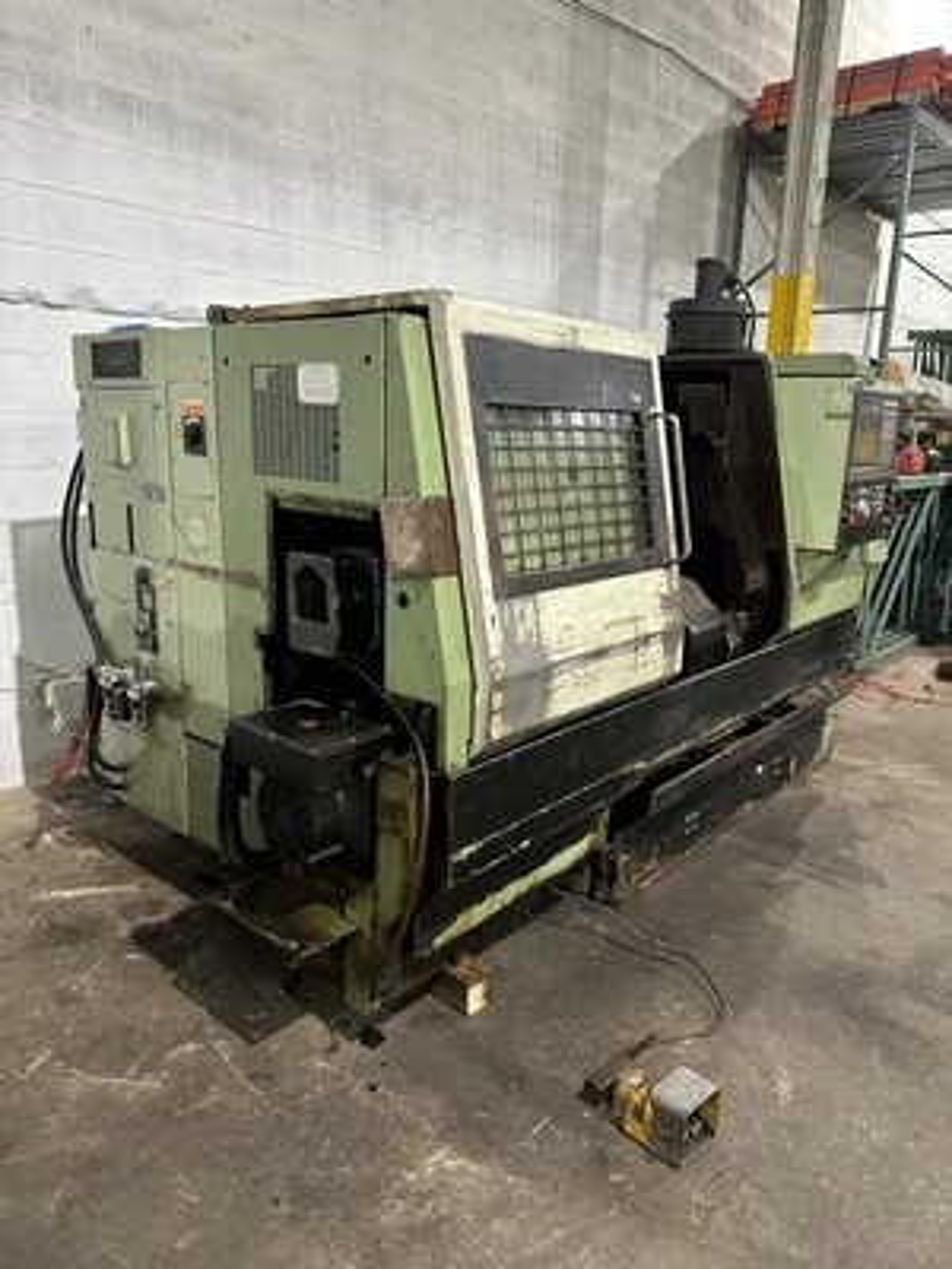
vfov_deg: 71.6
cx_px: 476
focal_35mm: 24
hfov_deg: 56.8
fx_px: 880
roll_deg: -1.3
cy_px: 634
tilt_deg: -8.8
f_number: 1.78
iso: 400
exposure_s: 1/60
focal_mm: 6.86
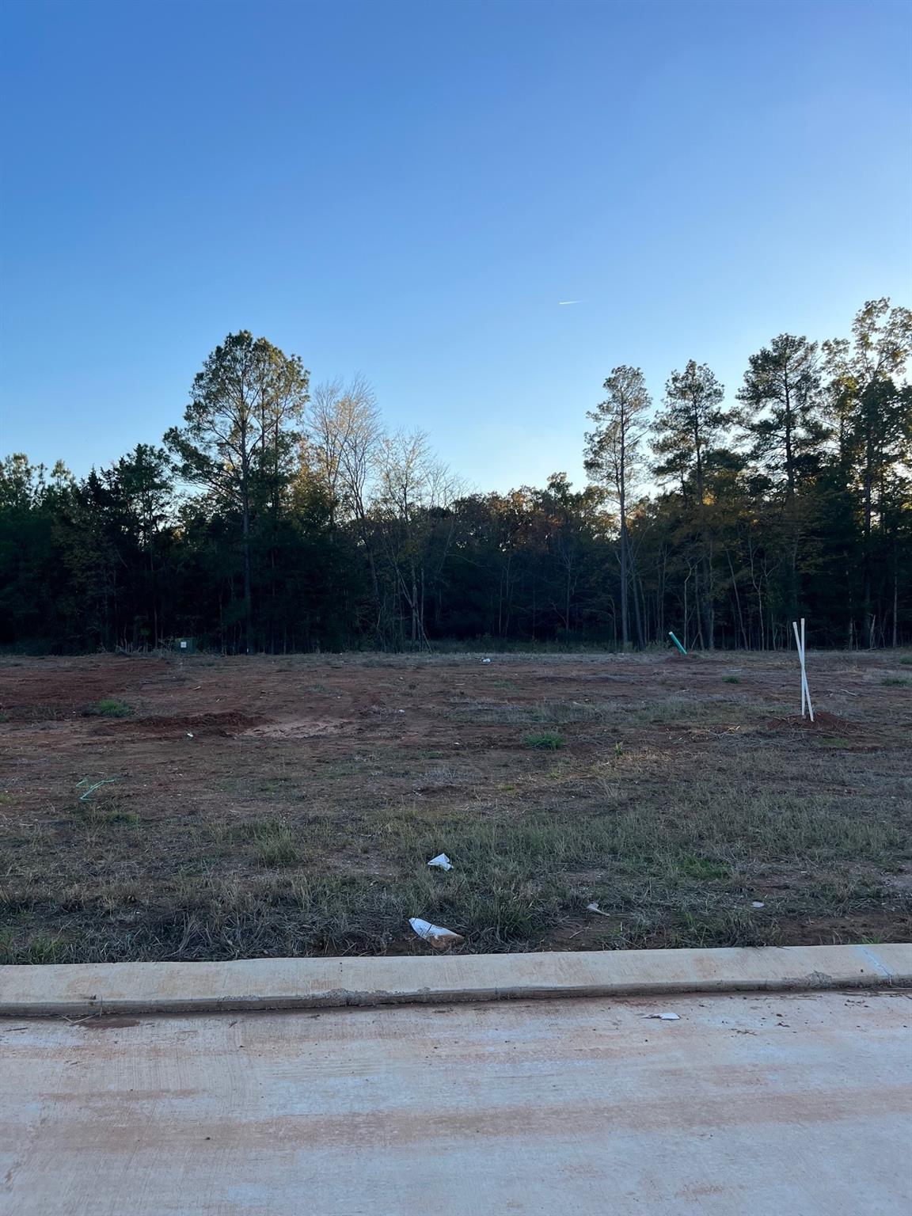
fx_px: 913
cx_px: 456
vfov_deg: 67.3
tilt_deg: +1.2
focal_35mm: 26
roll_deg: +0.6
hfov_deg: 53.1
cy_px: 608
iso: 50
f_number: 1.6
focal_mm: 5.1
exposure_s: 1/1580
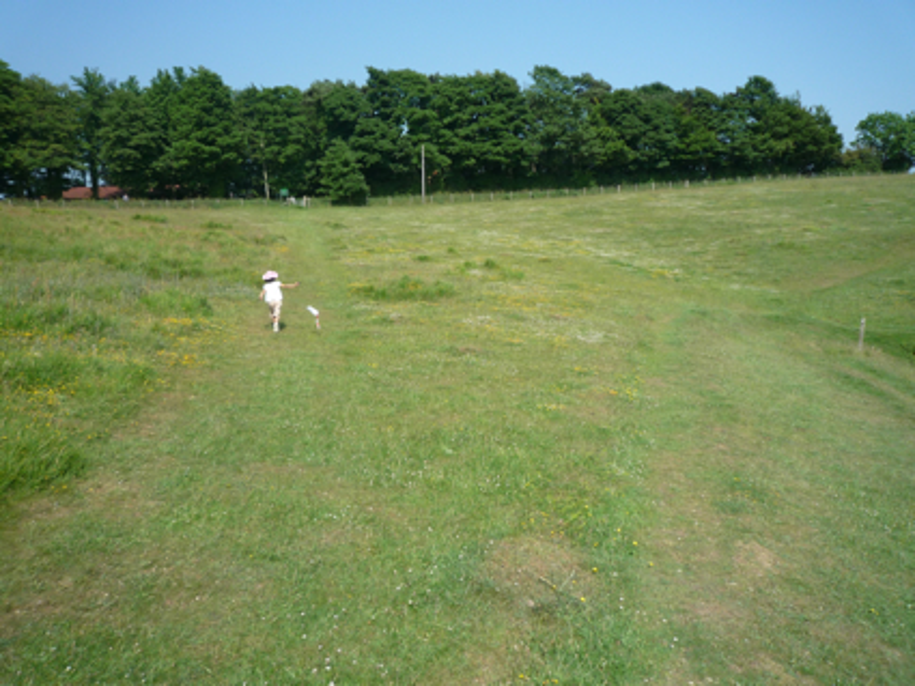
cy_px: 343
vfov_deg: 54.9
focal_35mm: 25
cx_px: 458
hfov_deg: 69.4
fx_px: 661
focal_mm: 4.4
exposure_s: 1/640
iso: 100
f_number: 4
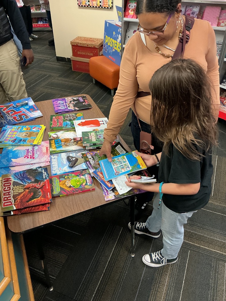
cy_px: 150
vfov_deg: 61.7
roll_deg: +0.1
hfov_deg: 48.2
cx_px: 113
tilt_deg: -37.7
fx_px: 252
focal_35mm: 29
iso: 200
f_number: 1.8
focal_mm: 3
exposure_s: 1/60
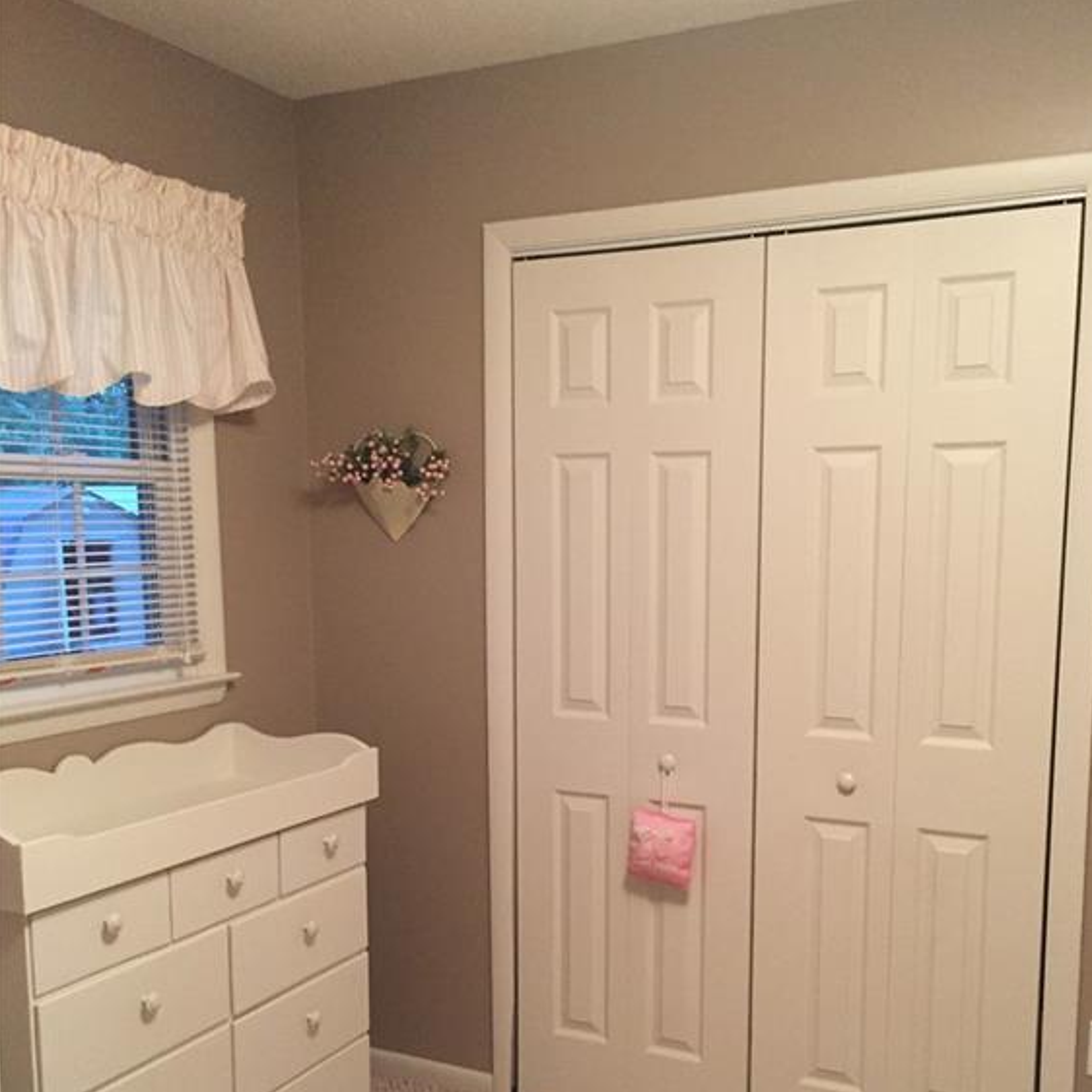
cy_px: 703
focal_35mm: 35
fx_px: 1249
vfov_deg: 46.7
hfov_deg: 47.2
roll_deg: +0.7
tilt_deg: -9.0
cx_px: 556
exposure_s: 1/30
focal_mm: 4.15
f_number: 2.2
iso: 250
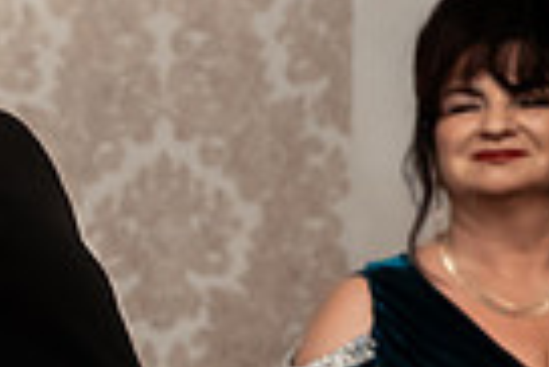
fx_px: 2030
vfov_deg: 10.2
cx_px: -692
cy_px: 381
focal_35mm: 133
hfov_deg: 12.6
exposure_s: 1/200
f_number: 3.2
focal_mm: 28
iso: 3200
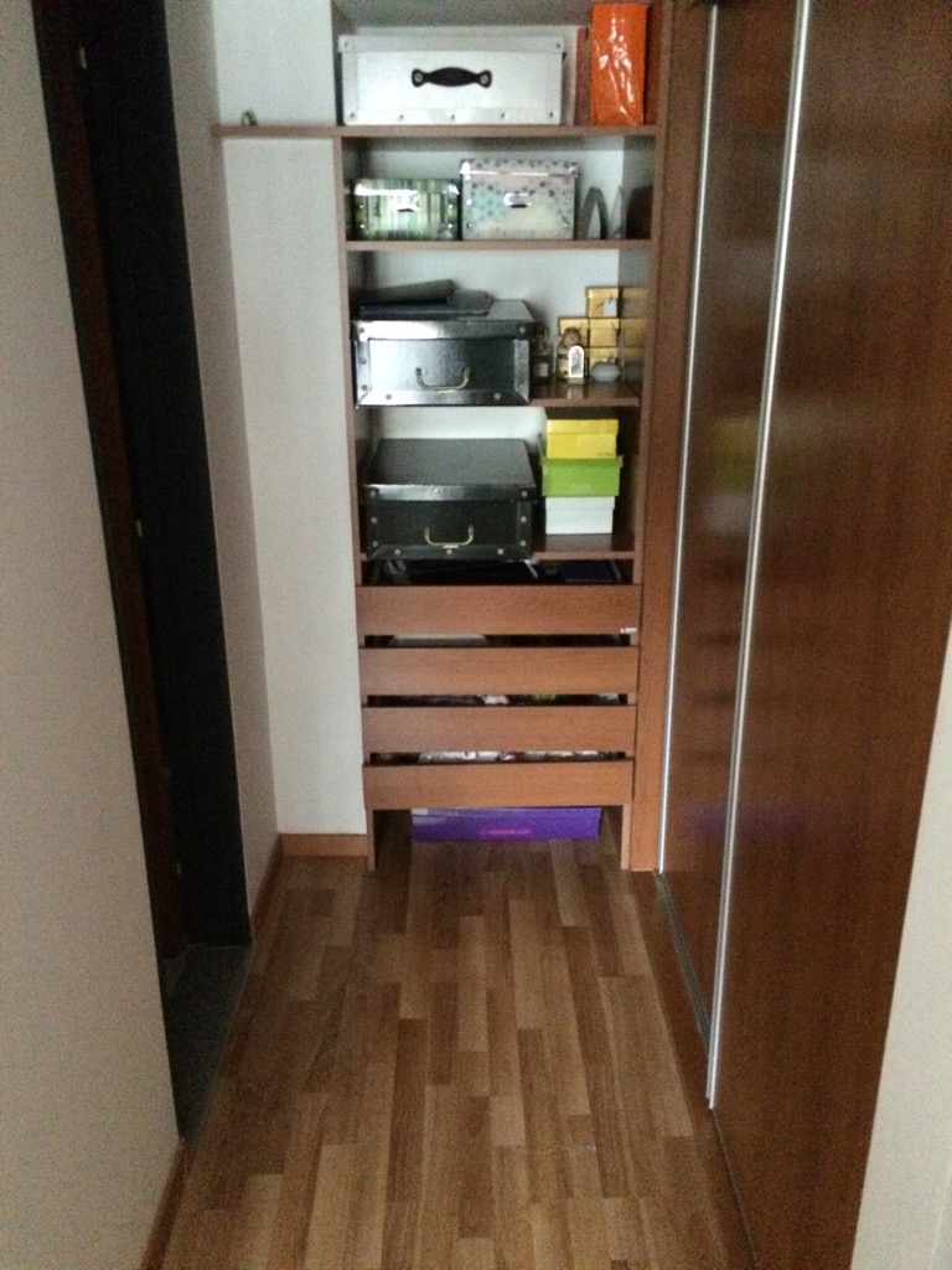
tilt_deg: -21.1
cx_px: 476
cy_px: 635
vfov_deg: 61.7
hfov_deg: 48.2
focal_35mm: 29
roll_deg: +1.7
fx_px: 1063
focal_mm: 4.15
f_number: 2.2
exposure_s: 1/17
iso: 1000
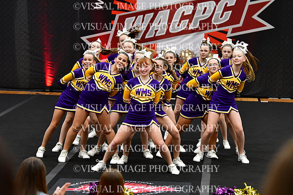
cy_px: 98
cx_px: 146
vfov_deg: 9.7
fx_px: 1156
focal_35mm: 142
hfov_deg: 14.4
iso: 4000
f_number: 3.5
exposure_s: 1/500
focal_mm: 95
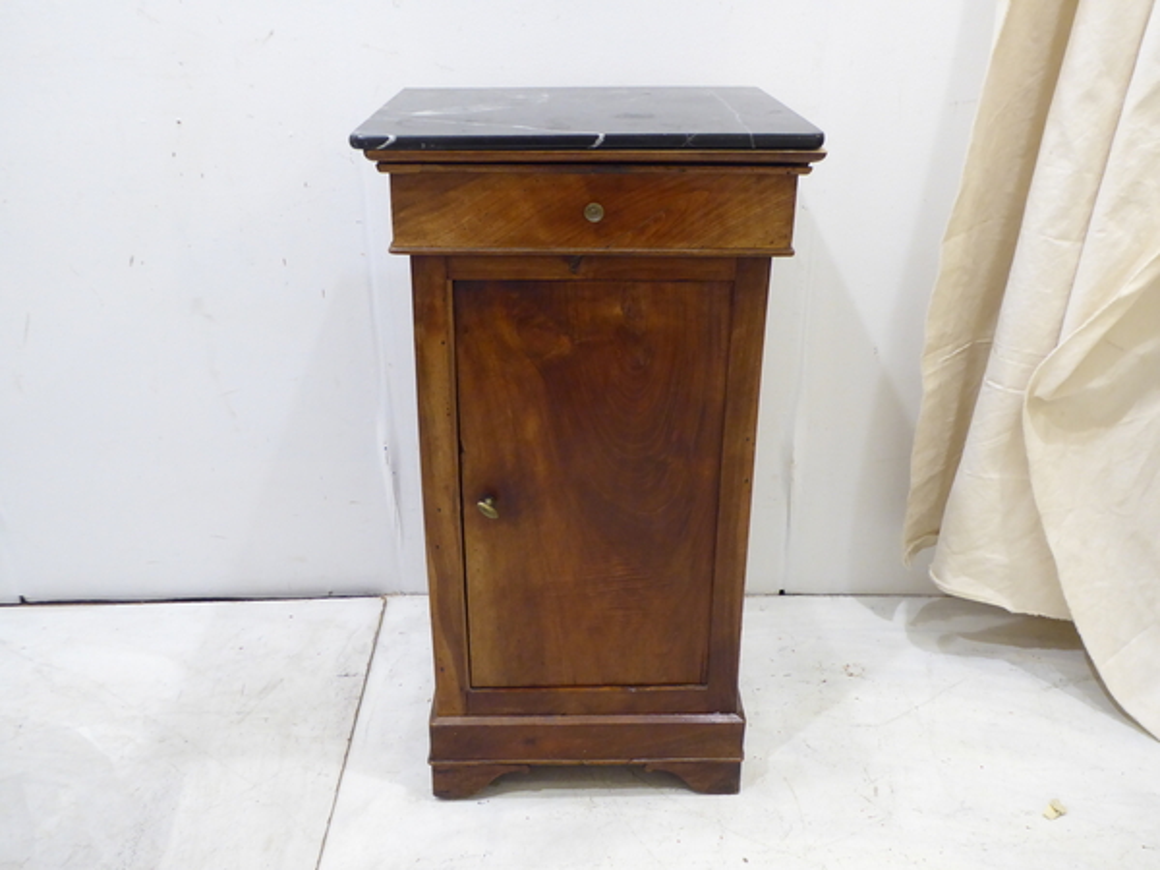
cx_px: 580
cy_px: 435
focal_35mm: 34
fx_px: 1139
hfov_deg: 54.0
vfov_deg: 41.8
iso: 400
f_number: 3.6
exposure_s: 1/8
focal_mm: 5.8
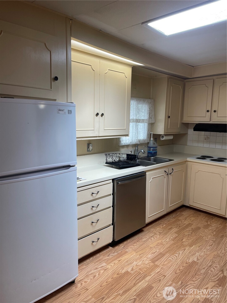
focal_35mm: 25
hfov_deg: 54.9
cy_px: 152
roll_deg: -1.4
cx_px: 114
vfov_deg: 69.4
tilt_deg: -7.7
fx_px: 219
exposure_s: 1/120
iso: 80
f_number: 1.6
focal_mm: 5.1
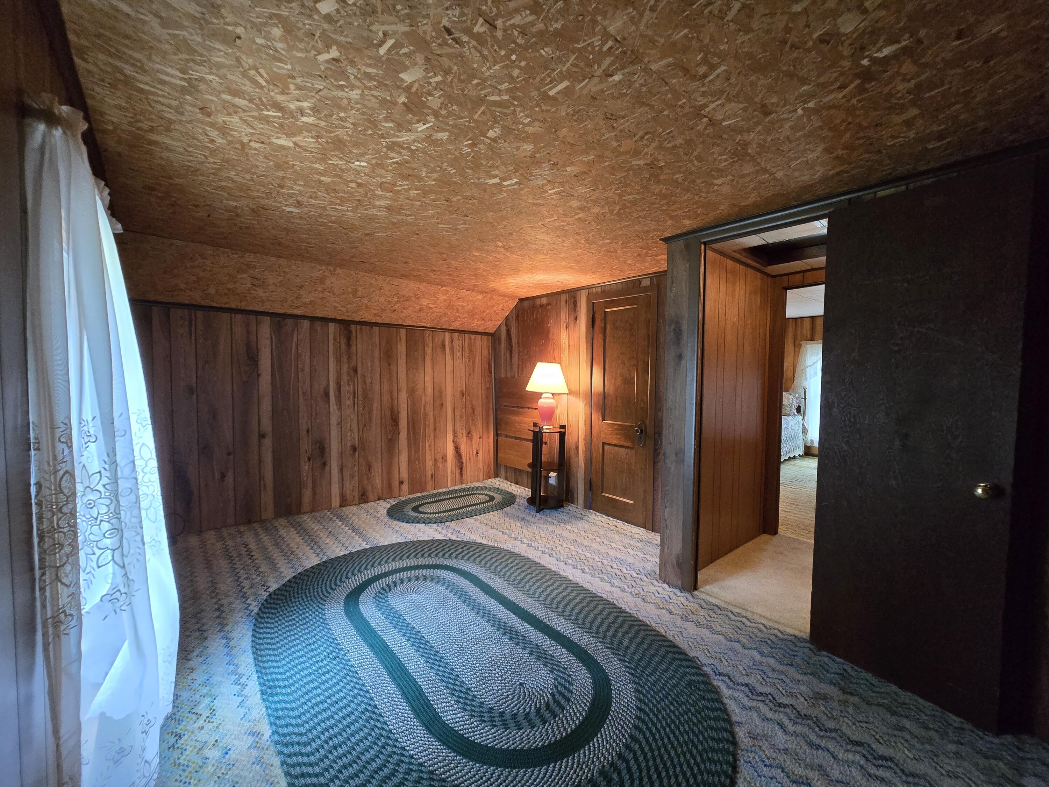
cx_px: 524
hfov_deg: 106.2
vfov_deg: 89.9
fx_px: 394
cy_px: 394
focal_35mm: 13
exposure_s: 1/60
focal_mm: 2.2
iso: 800
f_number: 2.2
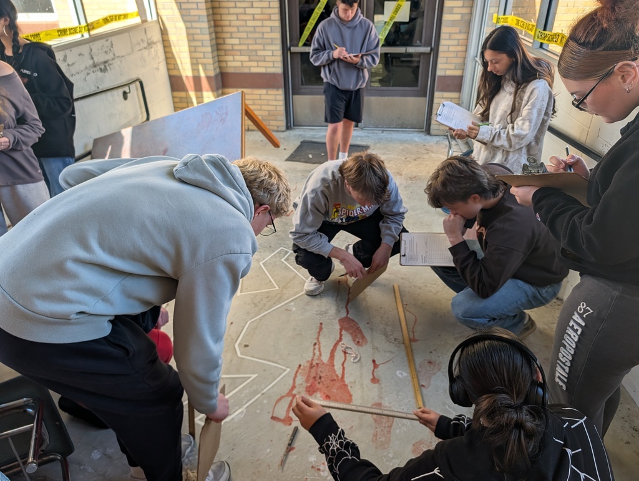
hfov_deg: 71.5
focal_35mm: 24
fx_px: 444
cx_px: 320
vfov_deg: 56.9
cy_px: 240
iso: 18
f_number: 1.68
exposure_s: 1/256
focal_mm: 6.9
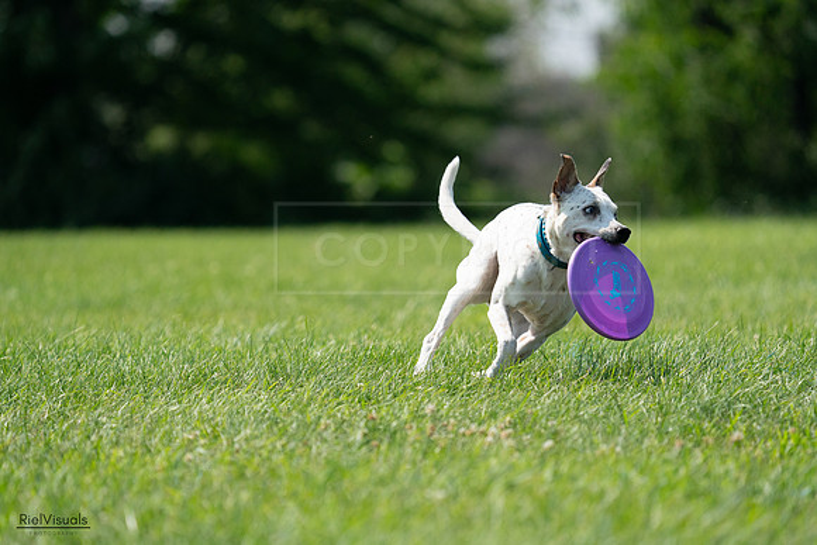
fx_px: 8875
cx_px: 408
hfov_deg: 5.3
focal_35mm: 391
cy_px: 272
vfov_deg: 3.5
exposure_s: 1/4000
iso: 1000
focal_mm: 391
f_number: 6.3
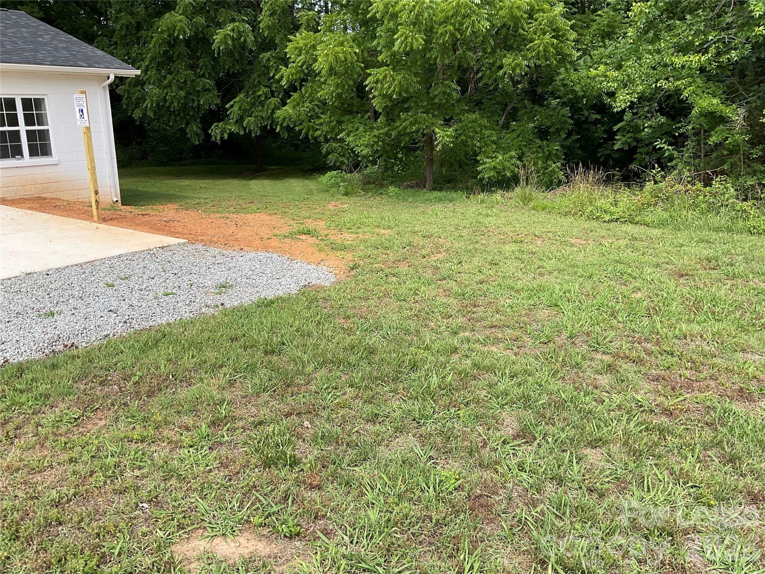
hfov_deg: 61.7
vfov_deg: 48.2
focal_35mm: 29
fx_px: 641
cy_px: 287
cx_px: 382
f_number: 1.8
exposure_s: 1/574
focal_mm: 3
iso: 16
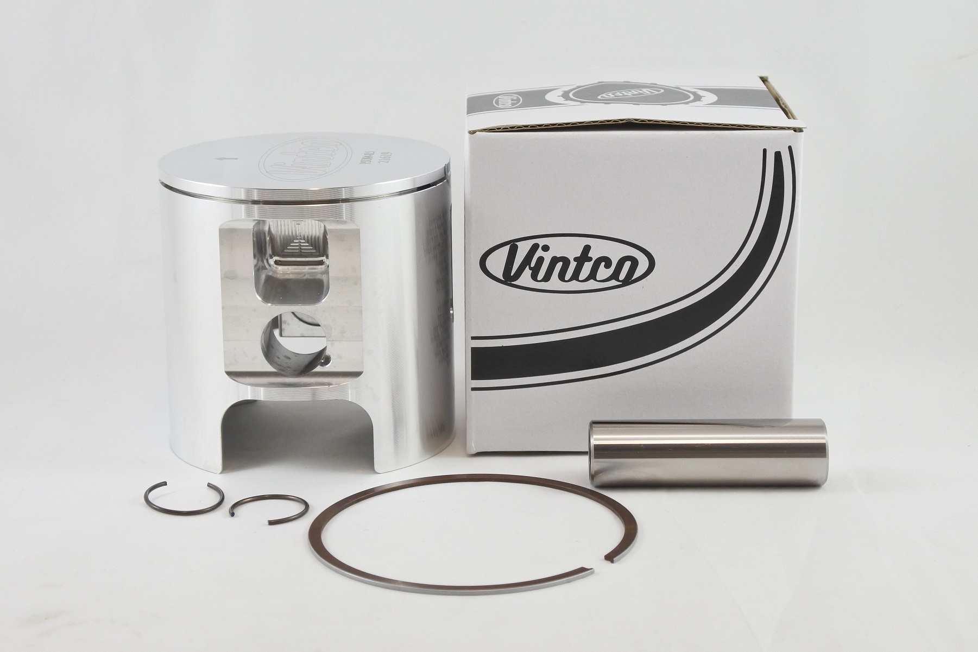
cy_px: 326
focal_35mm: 57
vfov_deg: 23.8
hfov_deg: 35.1
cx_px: 489
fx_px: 1549
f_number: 4.8
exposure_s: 1/125
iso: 450
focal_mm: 21.4
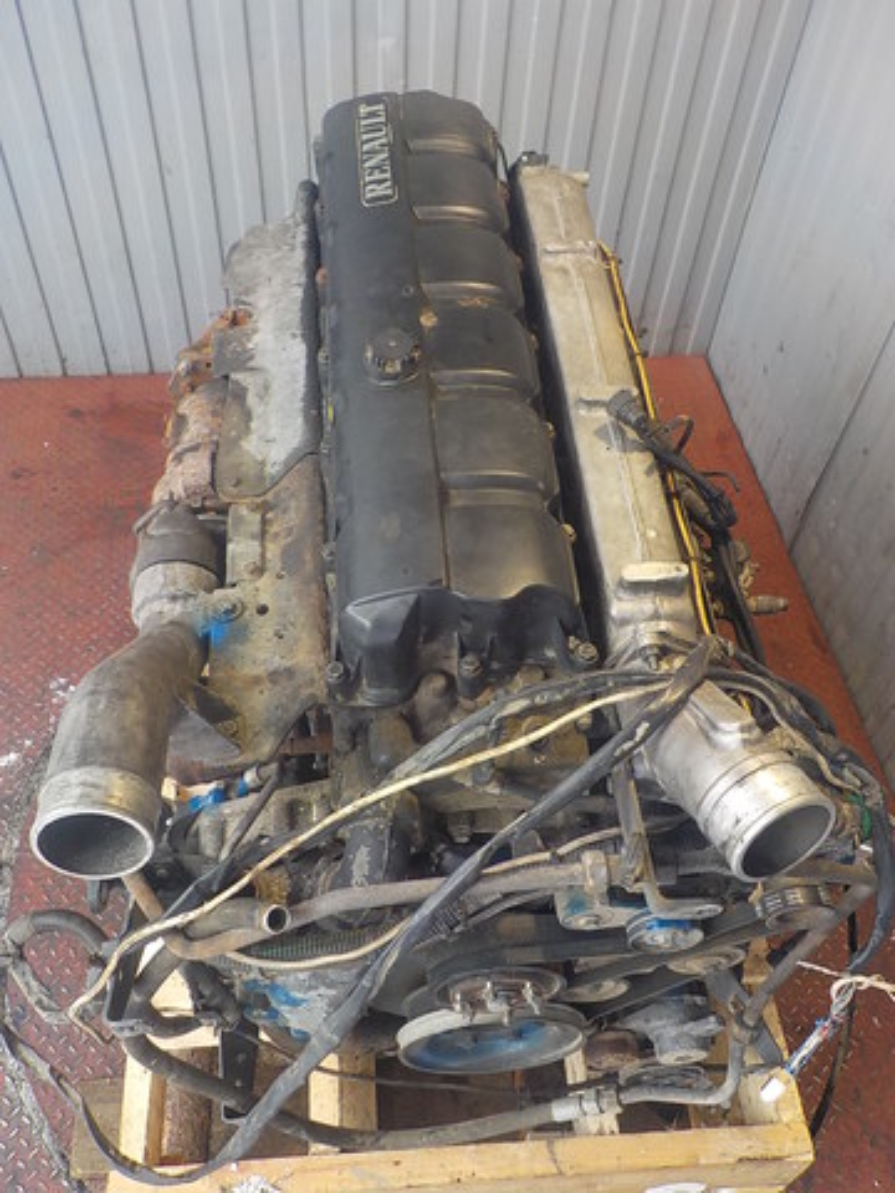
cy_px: 596
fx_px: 1034
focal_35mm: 30
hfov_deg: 46.8
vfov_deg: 60.0
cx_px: 448
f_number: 3.3
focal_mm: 4.1
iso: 140
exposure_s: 1/30
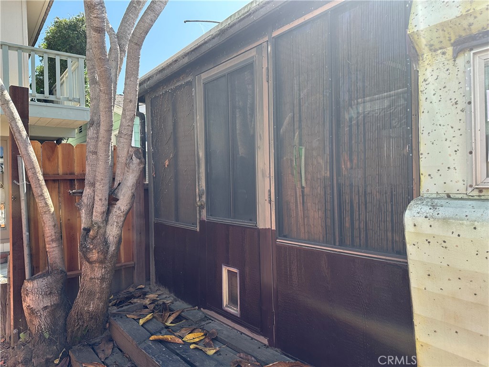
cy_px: 184
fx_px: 339
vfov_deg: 56.8
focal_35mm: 24
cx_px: 244
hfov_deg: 71.6
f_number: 1.78
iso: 80
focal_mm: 6.86
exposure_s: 1/989
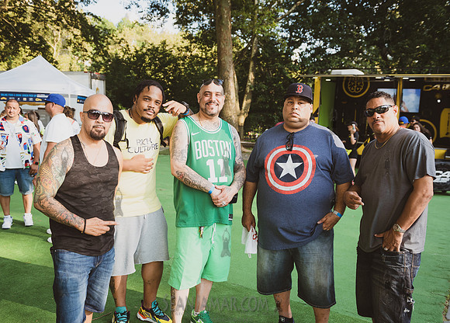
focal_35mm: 33
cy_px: 164
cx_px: 214
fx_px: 424
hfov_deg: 55.9
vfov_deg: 41.7
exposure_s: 1/320
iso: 200
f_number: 4
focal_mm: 31
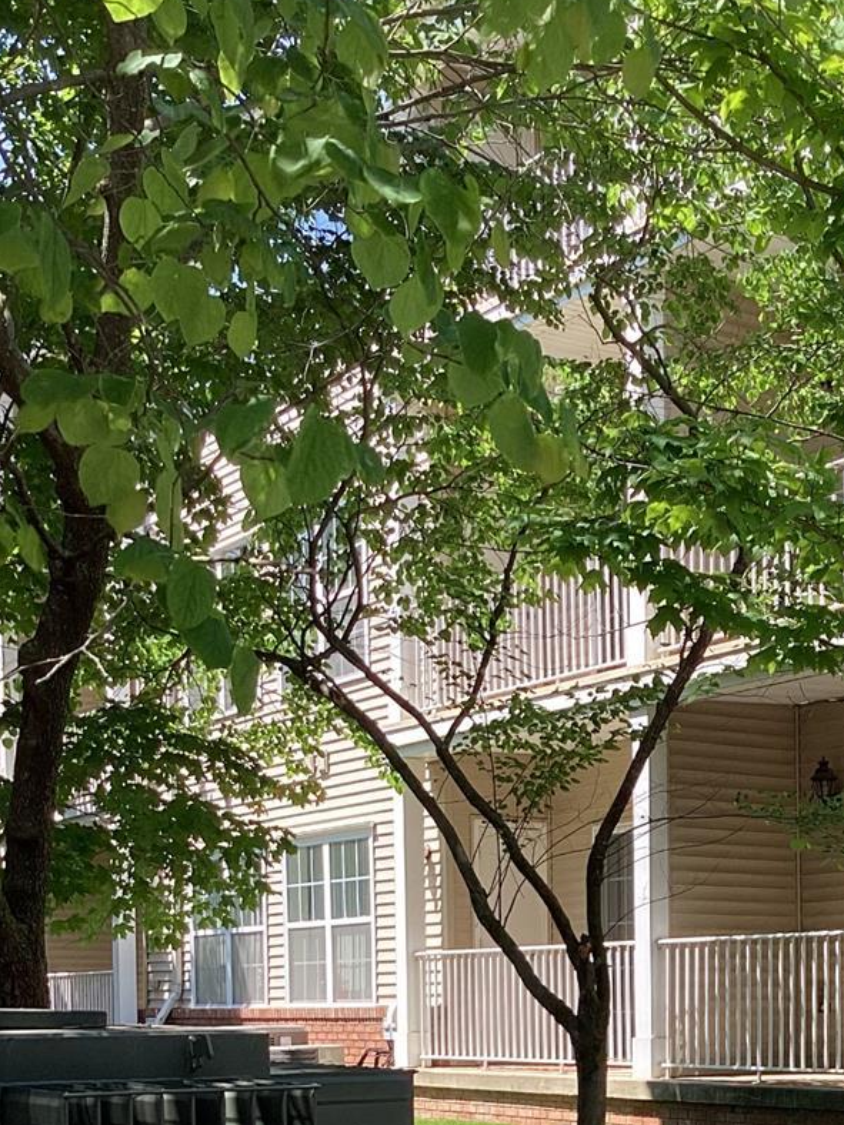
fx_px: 1918
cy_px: 1051
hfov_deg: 24.1
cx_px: 778
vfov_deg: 30.9
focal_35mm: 59
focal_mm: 3.3
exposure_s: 1/220
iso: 25
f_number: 2.4
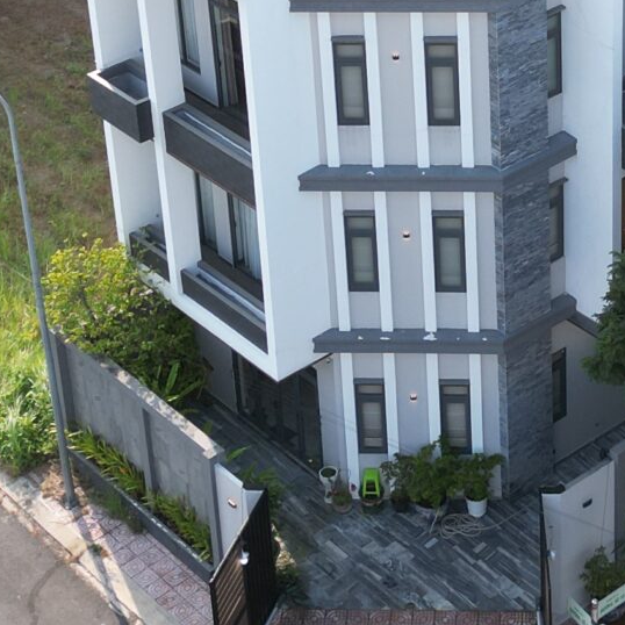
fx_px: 2063
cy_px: 50
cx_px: 510
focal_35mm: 101
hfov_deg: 17.1
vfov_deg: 17.0
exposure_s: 1/1000
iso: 120
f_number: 1.7
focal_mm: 6.72
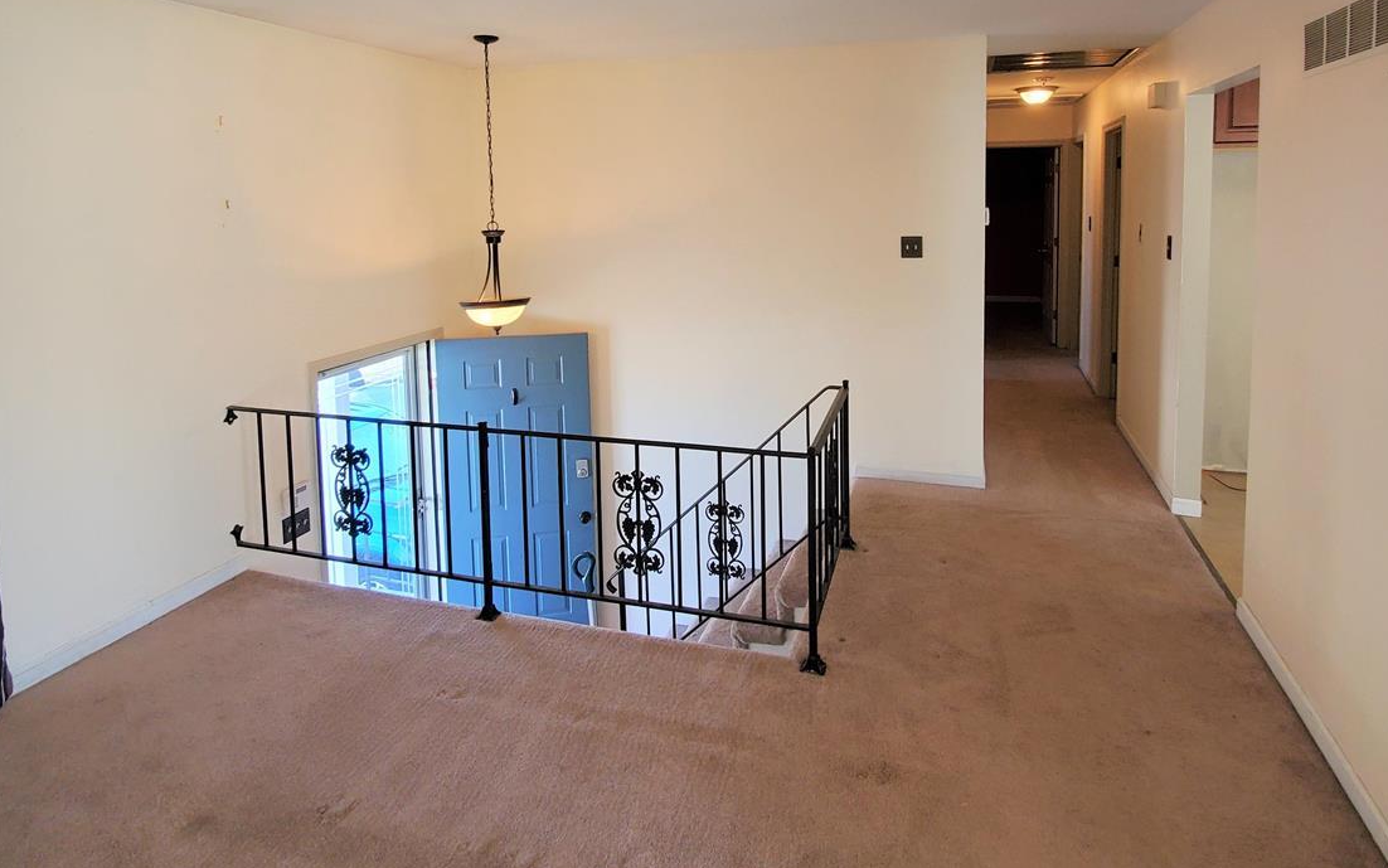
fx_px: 757
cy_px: 238
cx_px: 698
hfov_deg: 85.1
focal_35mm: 20
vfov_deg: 57.2
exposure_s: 1/59
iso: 160
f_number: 2.2
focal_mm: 1.8
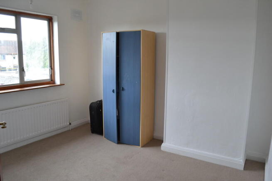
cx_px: 136
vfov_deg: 48.0
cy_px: 90
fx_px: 204
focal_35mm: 27
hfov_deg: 67.4
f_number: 5.6
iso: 400
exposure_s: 1/50
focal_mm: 18
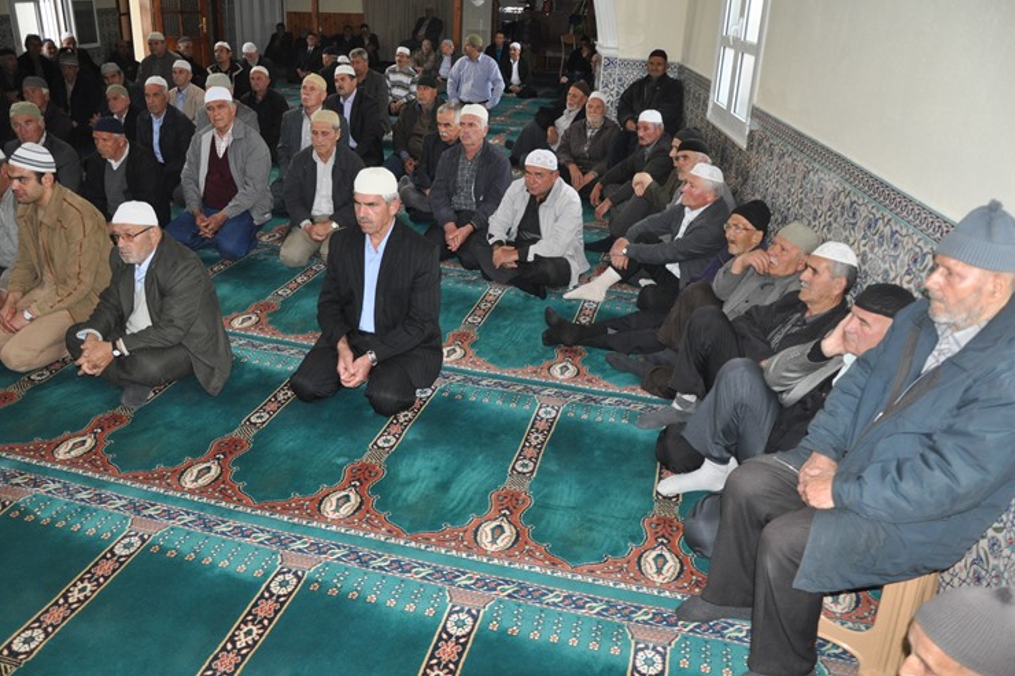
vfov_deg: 46.4
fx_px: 789
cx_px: 499
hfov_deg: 65.5
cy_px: 346
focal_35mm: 28
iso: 800
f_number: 3.5
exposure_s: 1/60
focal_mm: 18
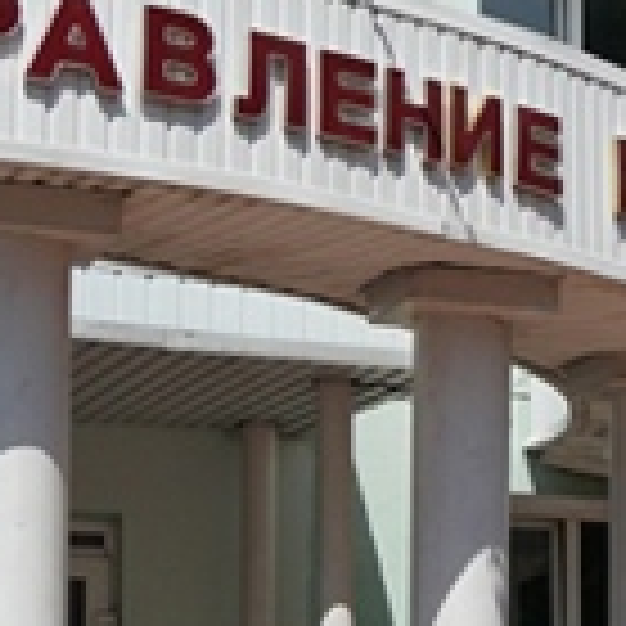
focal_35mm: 124
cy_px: 838
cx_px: 1117
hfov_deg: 12.8
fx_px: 2537
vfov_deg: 13.5
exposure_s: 1/400
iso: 100
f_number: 9
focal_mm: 18
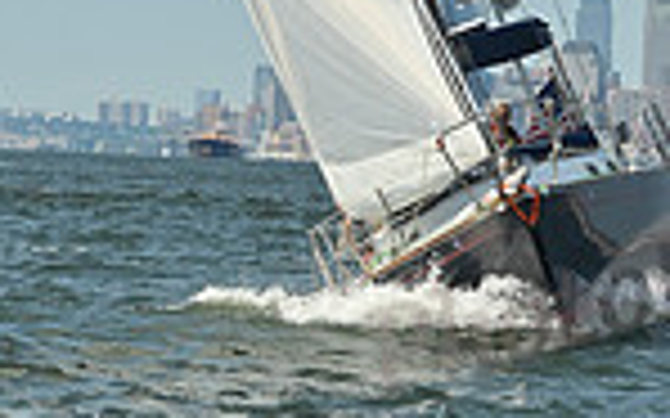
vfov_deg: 3.1
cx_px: 137
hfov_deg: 5.0
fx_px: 7630
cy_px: -346
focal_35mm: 418
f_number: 10
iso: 320
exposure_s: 1/1250
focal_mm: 105
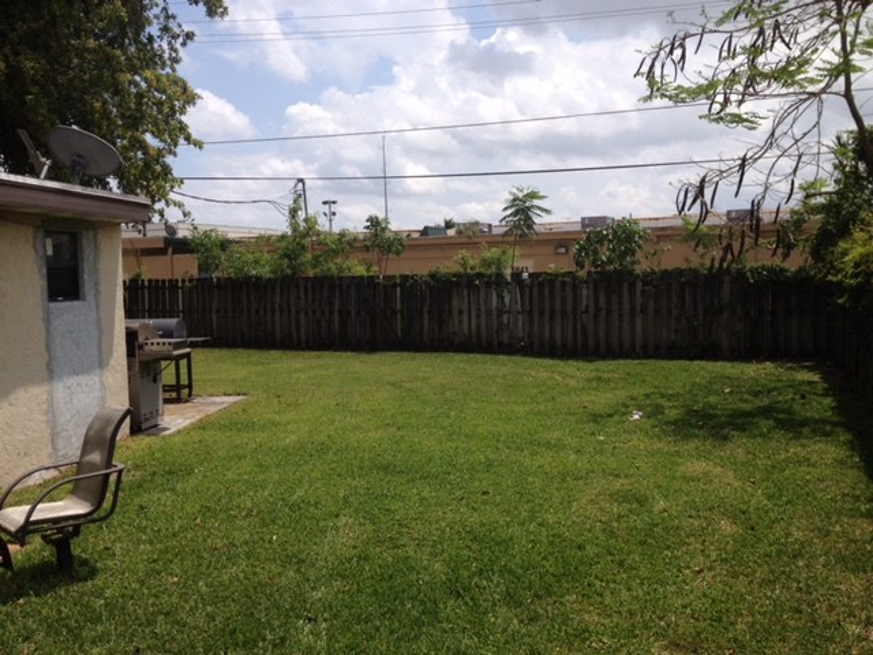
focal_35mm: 35
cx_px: 436
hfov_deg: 52.6
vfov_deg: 40.7
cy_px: 328
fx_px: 883
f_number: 2.4
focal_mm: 4.28
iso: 50
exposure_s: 1/2632
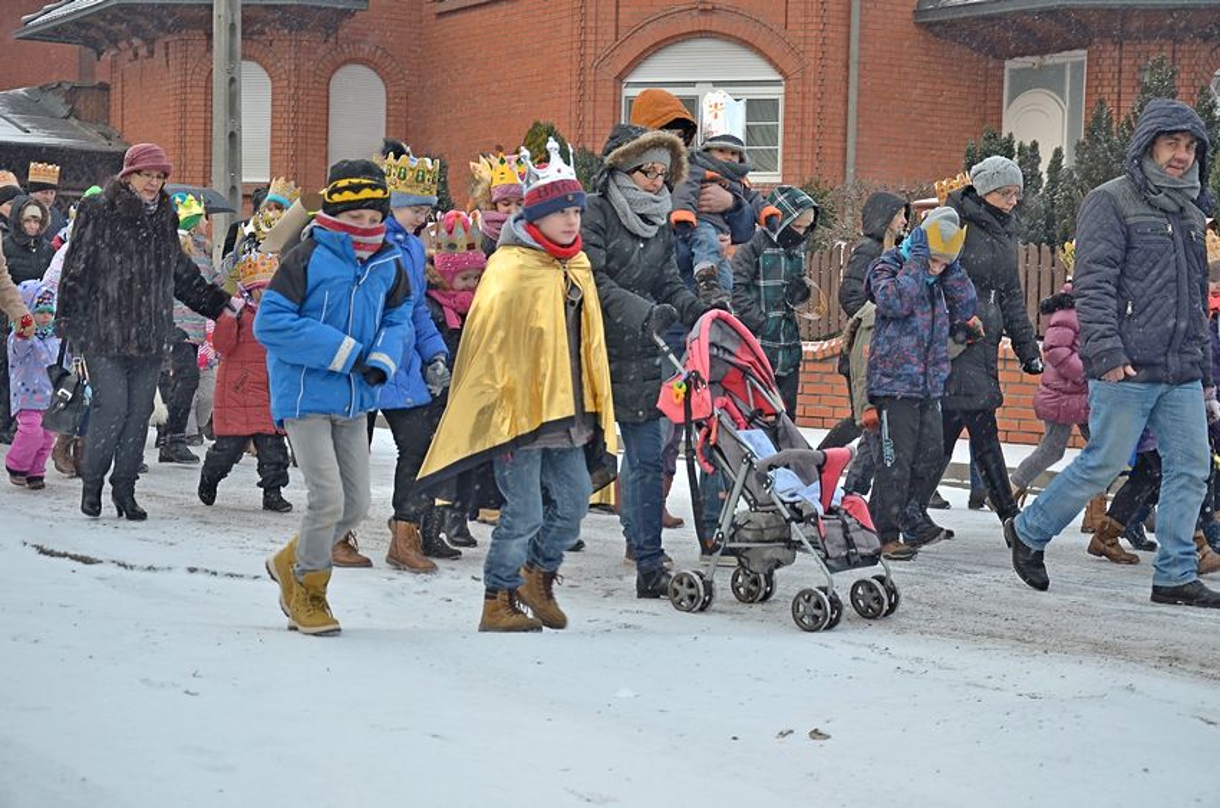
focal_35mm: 63
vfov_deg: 21.5
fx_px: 2131
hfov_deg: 32.0
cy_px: 404
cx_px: 610
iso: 180
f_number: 4.8
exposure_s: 1/160
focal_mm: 42
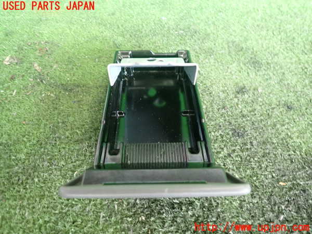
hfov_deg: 69.4
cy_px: 117
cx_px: 156
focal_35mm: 25
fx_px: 225
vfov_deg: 54.9
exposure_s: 1/30
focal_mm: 4.5
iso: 320
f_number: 2
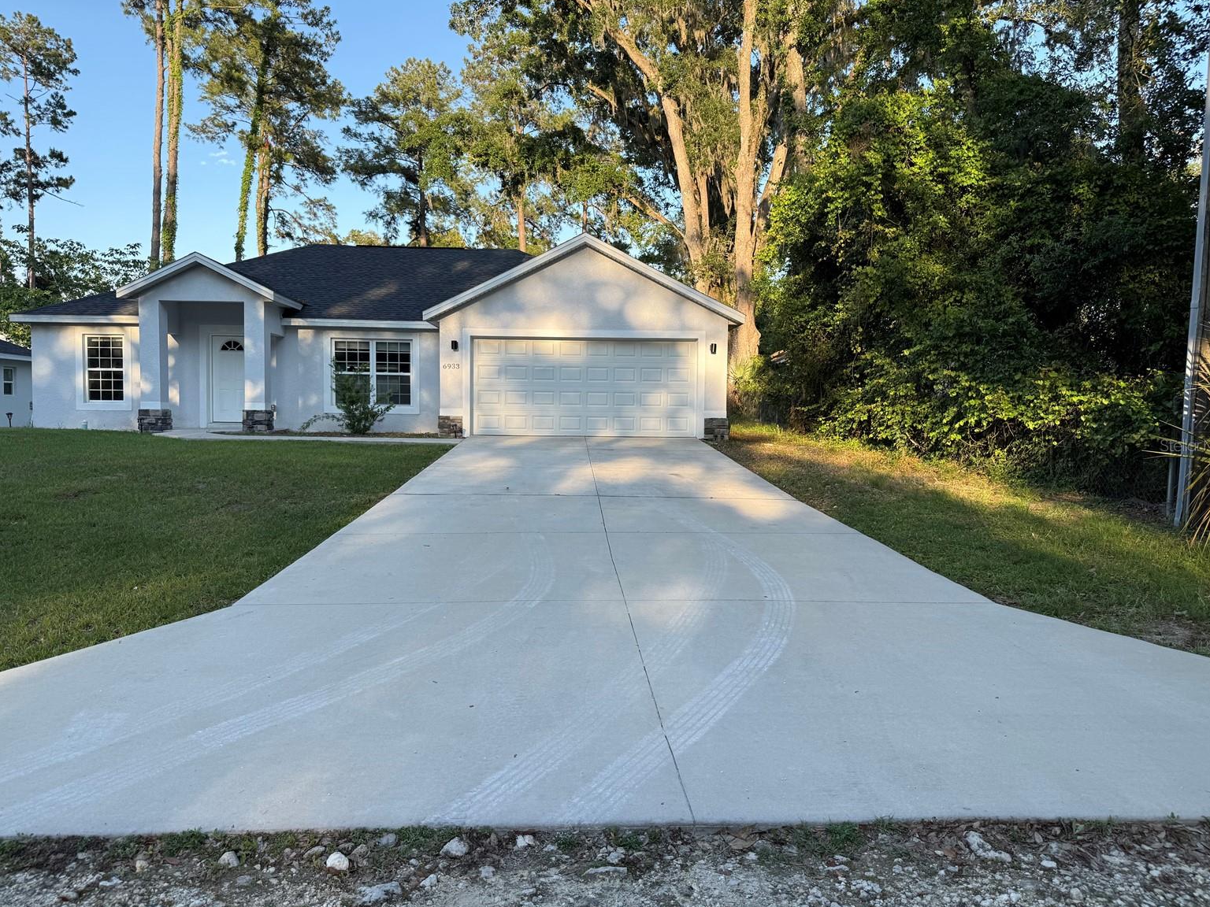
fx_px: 874
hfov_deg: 69.4
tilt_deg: -2.0
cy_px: 445
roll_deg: -0.9
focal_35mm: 25
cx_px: 604
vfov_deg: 54.9
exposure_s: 1/1091
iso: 80
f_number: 1.78
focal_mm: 6.76
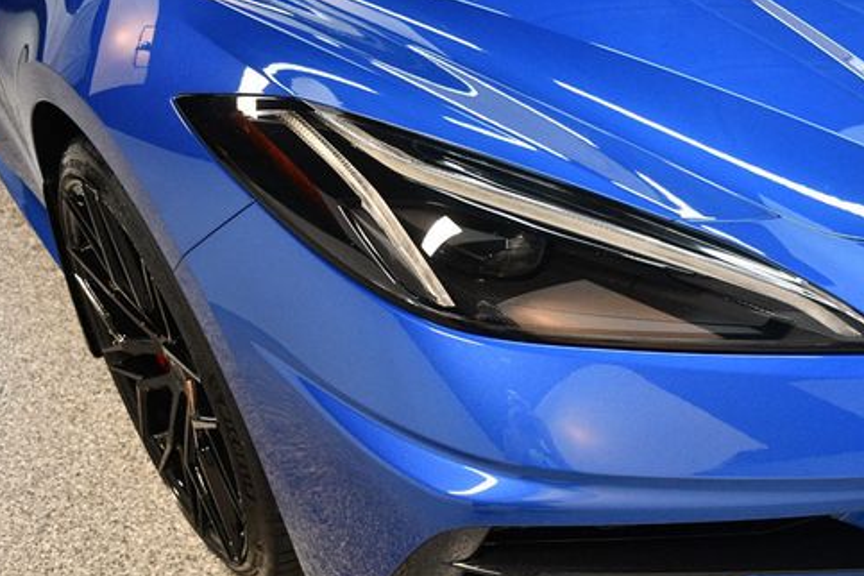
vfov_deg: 29.7
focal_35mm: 45
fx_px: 1080
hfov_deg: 43.2
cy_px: 372
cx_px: 551
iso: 2200
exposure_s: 1/125
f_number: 3.8
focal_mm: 23
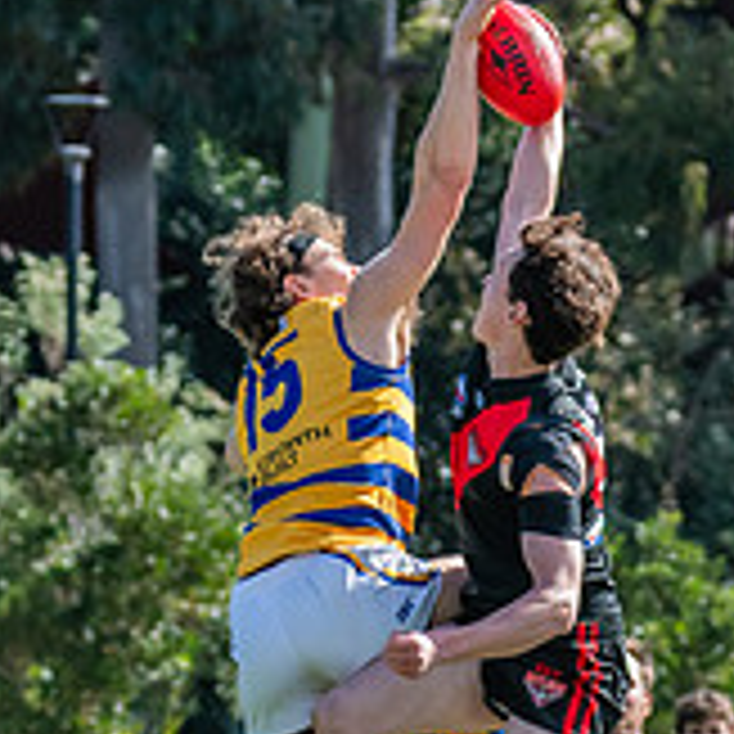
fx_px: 19288
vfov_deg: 2.2
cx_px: -34
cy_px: 816
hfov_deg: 2.2
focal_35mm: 804
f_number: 9
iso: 800
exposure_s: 1/1000
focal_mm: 240
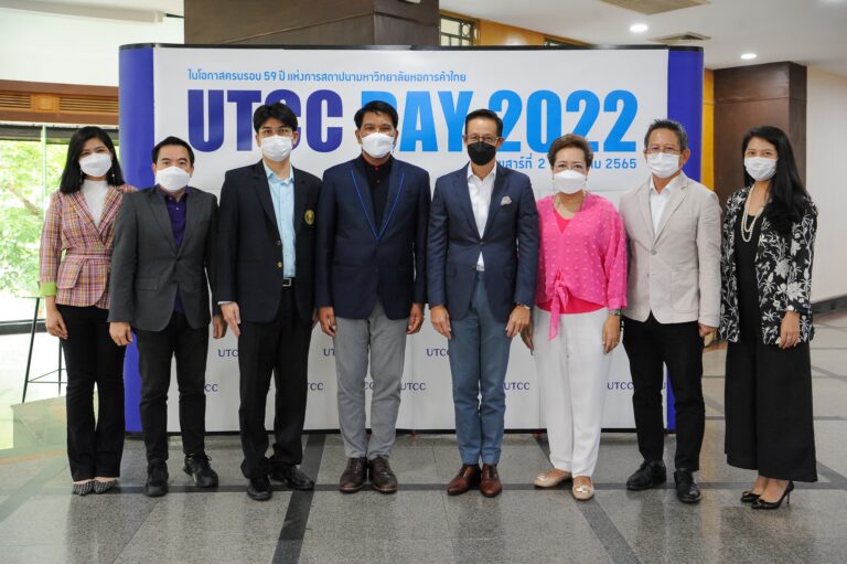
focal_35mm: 38
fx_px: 893
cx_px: 424
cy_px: 282
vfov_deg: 35.0
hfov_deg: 50.7
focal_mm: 38
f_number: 5.6
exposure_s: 1/80
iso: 3200
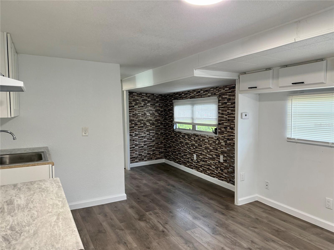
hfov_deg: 71.6
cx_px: 167
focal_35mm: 24
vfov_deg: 56.8
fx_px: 232
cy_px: 125
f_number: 1.78
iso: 200
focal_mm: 6.76
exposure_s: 1/120
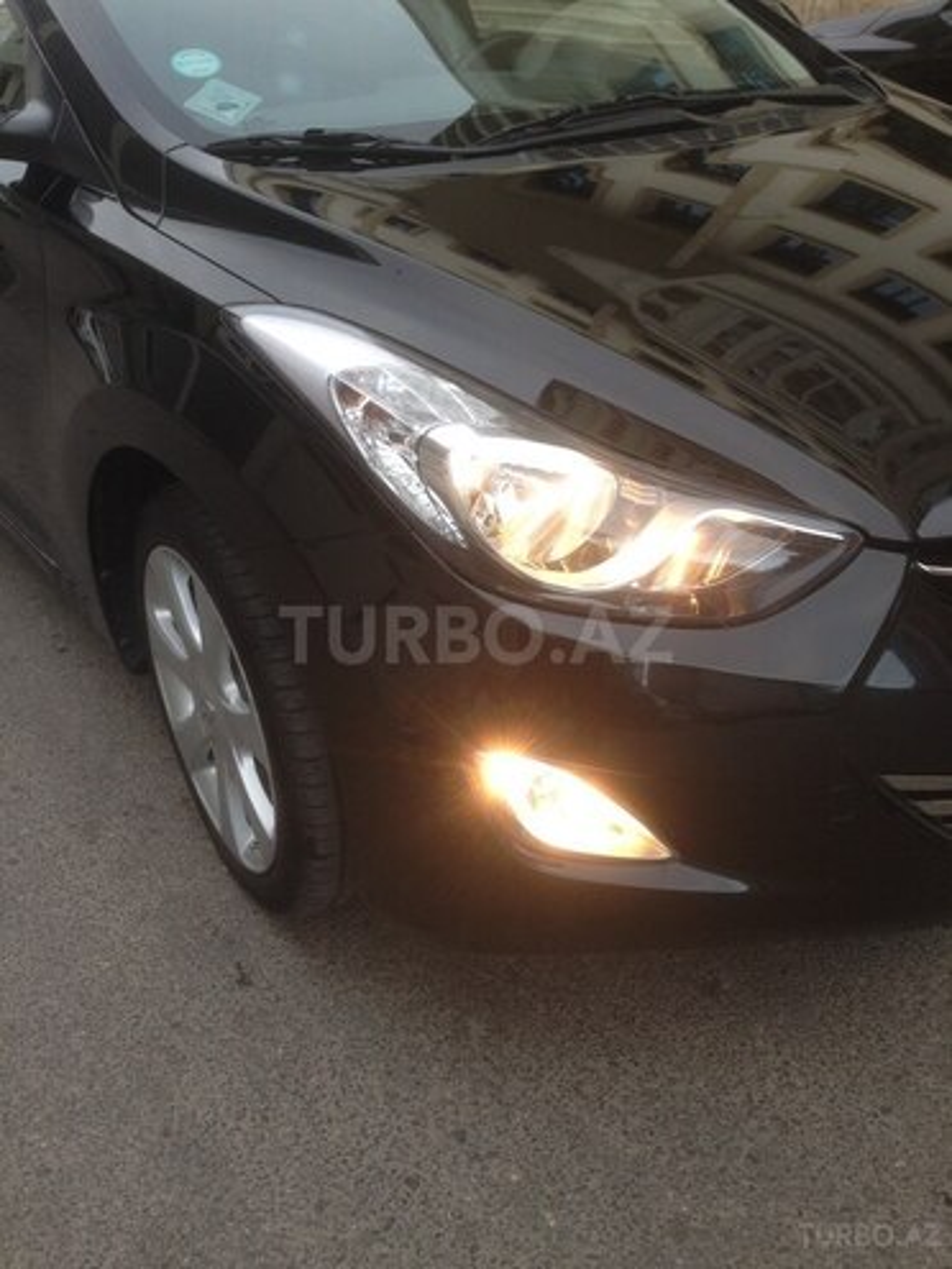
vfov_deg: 55.4
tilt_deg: -27.4
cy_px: 634
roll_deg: -3.3
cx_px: 476
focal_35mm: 33
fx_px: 1210
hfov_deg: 42.9
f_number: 2.4
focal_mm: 4.12
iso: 50
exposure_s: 1/60
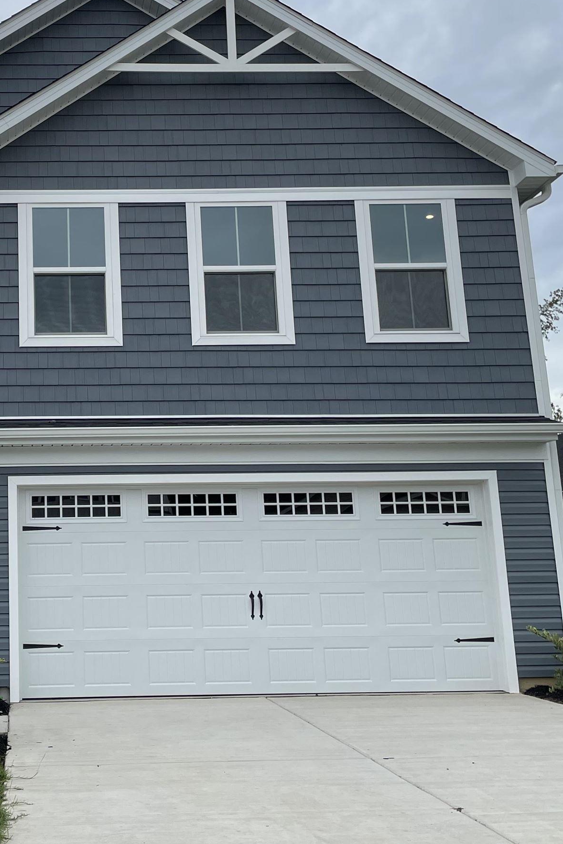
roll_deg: +1.5
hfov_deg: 27.6
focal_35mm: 47
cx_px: 53
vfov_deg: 41.8
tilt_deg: +14.2
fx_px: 1102
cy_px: 369
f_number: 1.6
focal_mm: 4.2
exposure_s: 1/2451
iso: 32
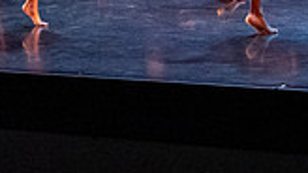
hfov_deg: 14.3
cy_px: -159
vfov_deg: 7.8
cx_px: 219
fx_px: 1224
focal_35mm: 150
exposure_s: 1/320
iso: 6400
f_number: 3.5
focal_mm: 28
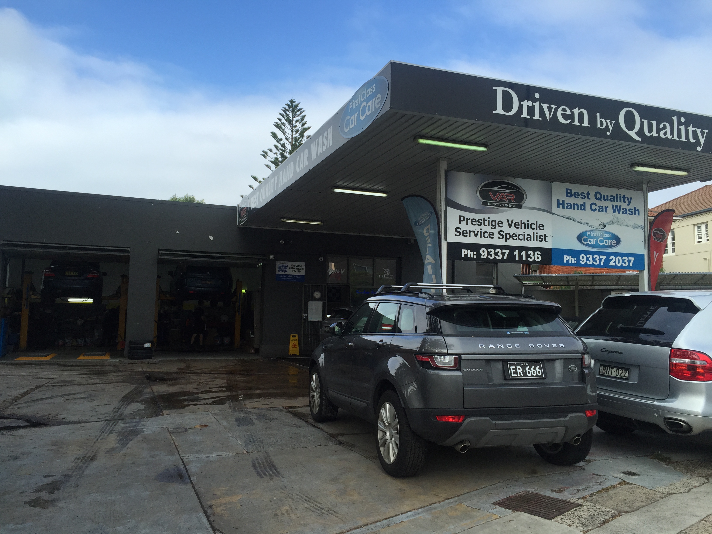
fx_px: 596
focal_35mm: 29
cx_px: 356
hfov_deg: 61.7
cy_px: 267
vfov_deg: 48.2
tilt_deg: +3.8
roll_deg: -2.3
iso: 32
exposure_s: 1/1412
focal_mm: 4.15
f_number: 2.2
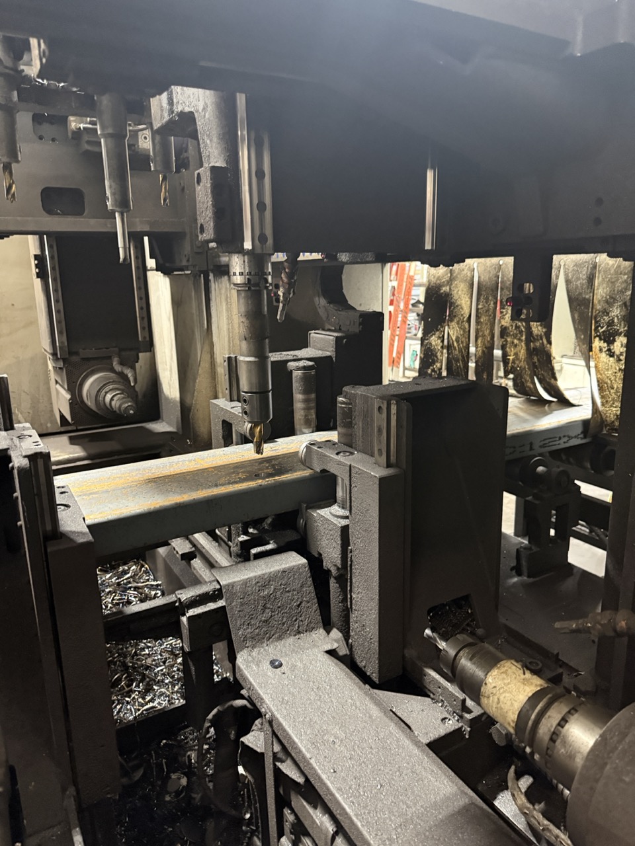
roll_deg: -0.1
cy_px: 423
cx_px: 318
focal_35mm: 24
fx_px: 587
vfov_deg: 71.6
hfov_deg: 56.8
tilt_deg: -13.5
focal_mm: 6.76
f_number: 1.78
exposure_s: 1/39
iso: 1000
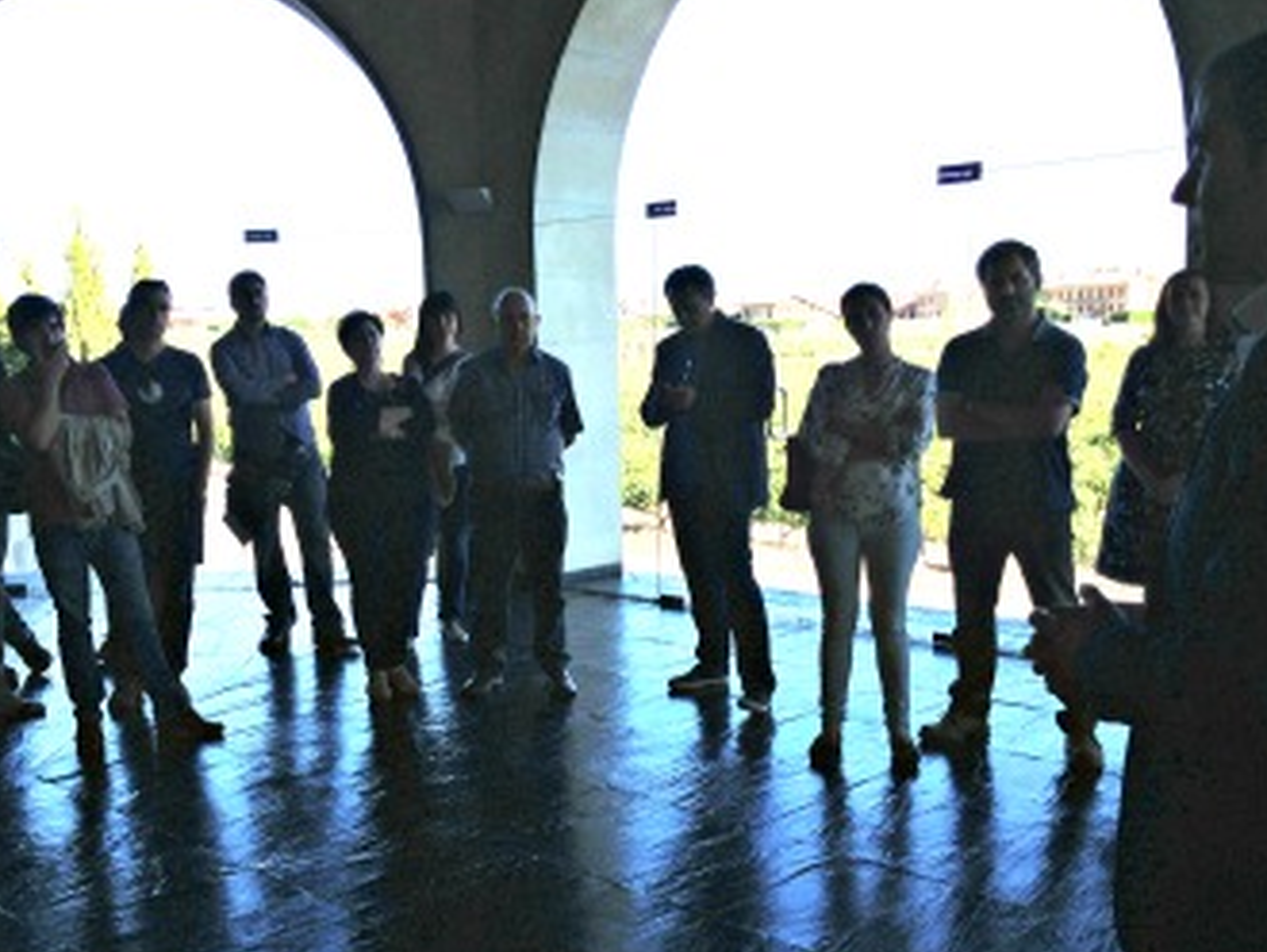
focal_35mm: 40
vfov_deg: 36.0
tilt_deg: -8.9
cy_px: 534
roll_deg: +1.4
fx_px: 1465
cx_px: 511
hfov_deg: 46.5
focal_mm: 4.12
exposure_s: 1/559
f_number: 2.4
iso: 50
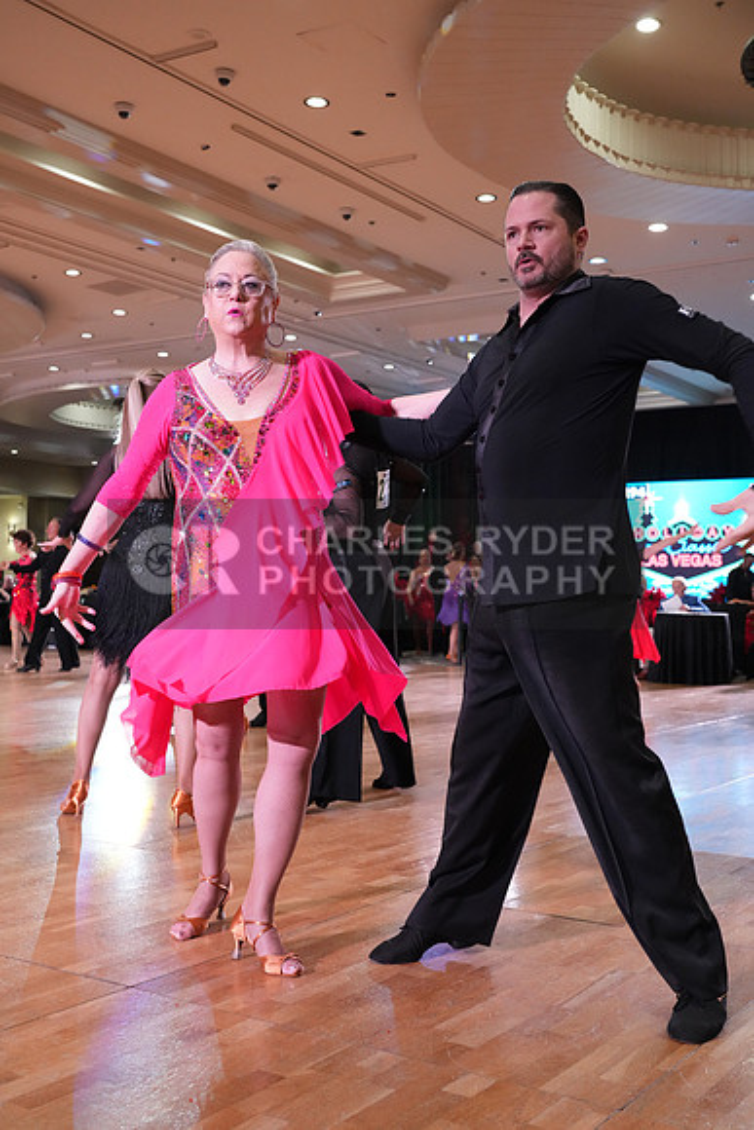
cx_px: 377
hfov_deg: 36.0
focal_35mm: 37
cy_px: 565
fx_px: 1162
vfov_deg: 51.9
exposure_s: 1/320
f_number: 5
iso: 5000
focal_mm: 37
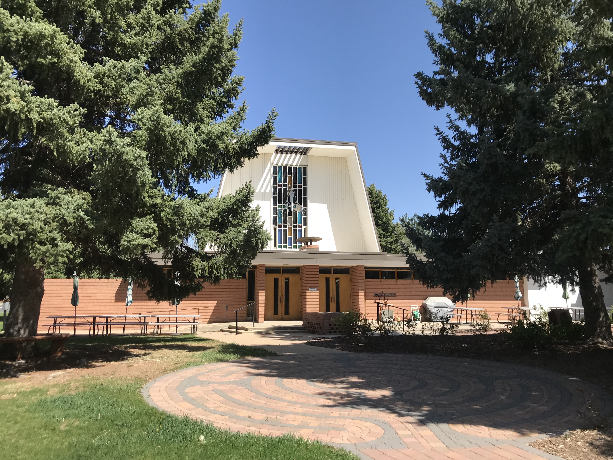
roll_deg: -0.6
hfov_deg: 63.4
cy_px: 230
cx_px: 306
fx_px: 496
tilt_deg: +8.6
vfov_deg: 49.7
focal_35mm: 28
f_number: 1.8
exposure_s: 1/1429
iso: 20
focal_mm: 3.99
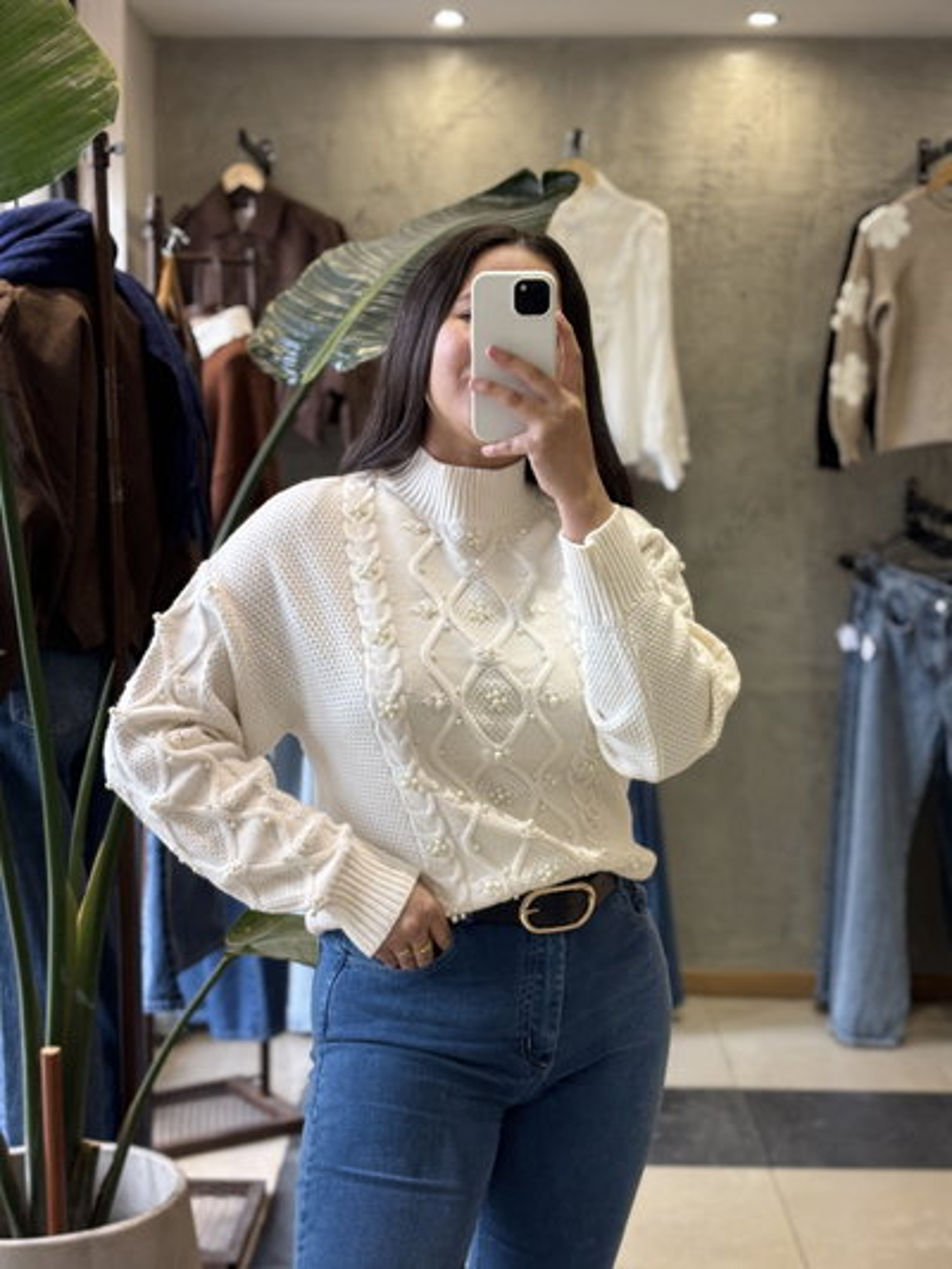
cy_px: 634
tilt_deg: -13.8
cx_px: 476
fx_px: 1906
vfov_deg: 36.8
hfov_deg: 28.0
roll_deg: -0.3
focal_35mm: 52
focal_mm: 5.96
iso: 40
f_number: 1.6
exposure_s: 1/50
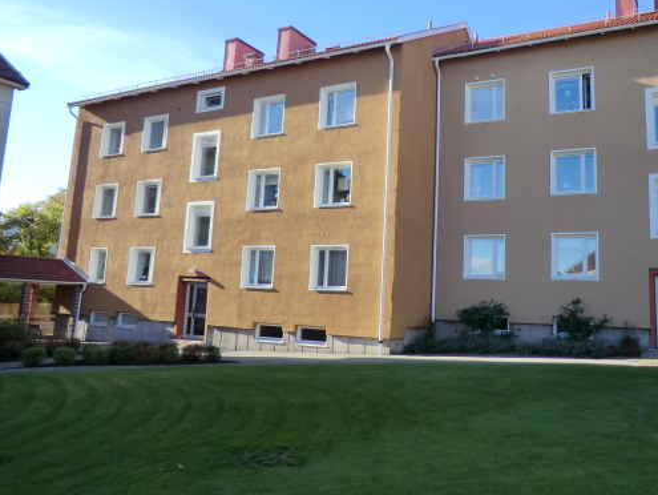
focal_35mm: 31
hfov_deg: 58.0
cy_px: 197
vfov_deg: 45.2
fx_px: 590
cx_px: 383
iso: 64
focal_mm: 4.3
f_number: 3.2
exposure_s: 1/320
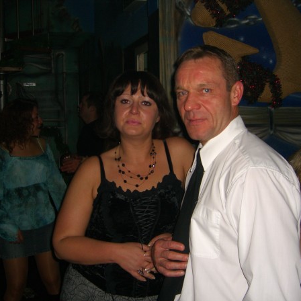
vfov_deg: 37.6
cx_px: 146
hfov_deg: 37.5
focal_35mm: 45
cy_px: 150
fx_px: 443
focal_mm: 7.9
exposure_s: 1/60
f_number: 2.8
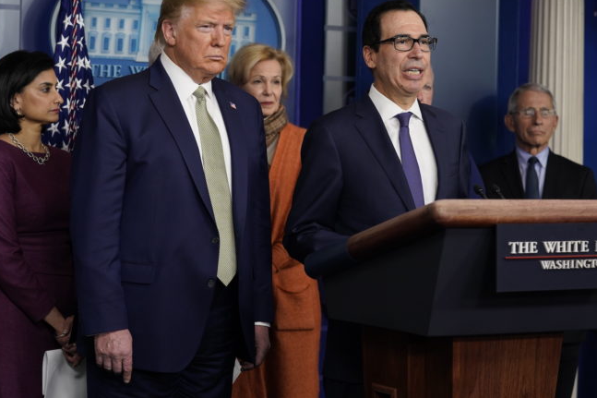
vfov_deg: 14.4
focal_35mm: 95
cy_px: 164
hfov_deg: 21.5
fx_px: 1575
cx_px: 313
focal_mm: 80
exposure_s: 1/400
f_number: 4
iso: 1250
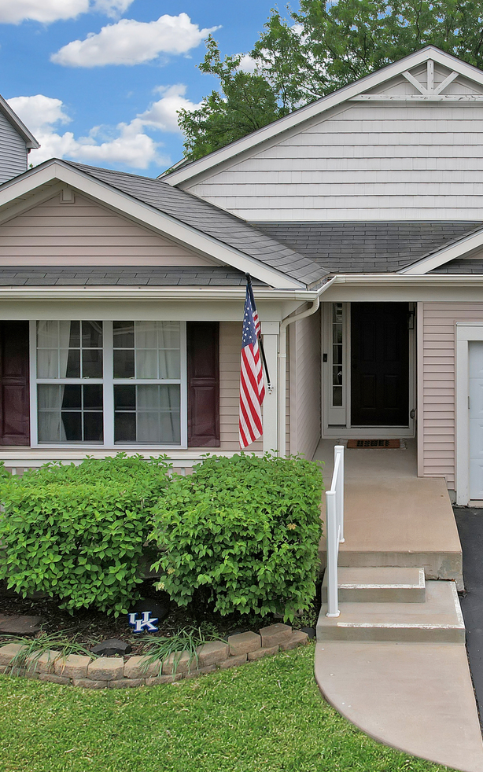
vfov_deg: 52.7
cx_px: 394
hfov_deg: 33.3
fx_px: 779
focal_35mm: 37
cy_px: 392
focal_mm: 8.38
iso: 100
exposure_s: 1/400
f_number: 2.8
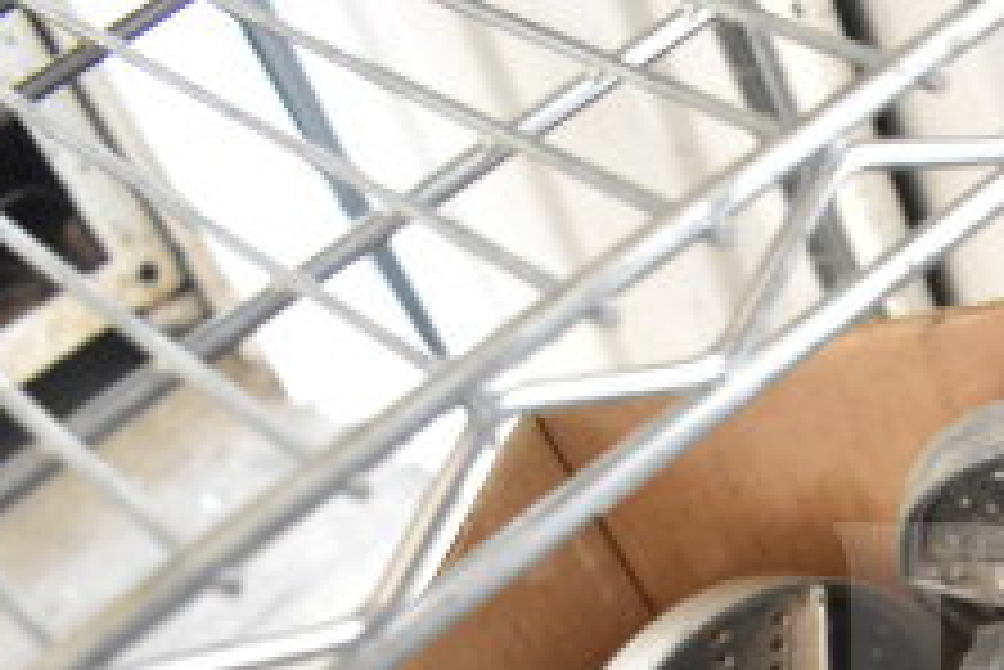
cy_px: 879
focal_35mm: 74
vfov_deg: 17.3
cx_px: 1234
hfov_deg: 24.5
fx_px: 2065
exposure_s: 1/30
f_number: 3.5
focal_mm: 18
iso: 5600
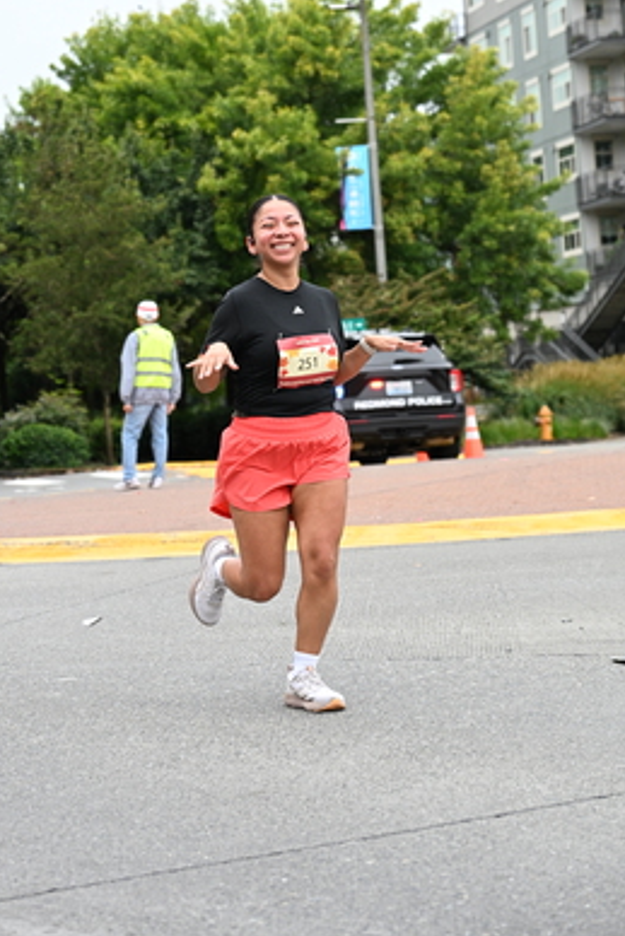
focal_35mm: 88
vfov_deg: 23.0
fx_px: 2289
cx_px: 238
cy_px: 302
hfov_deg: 15.5
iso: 1600
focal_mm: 62
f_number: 4
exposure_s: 1/800
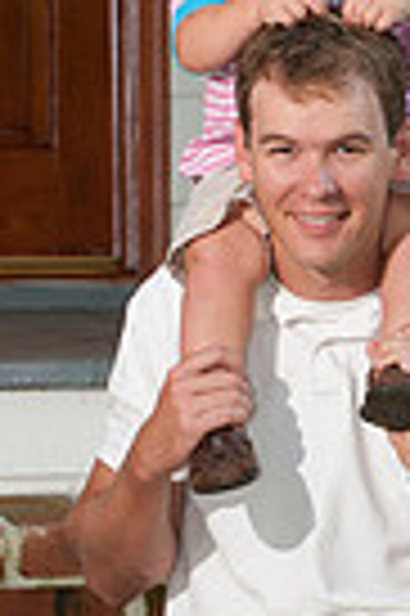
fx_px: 6542
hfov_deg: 3.6
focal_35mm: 382
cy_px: 414
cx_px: 471
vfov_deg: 5.4
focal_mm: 116
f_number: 5
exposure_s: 1/100
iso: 250
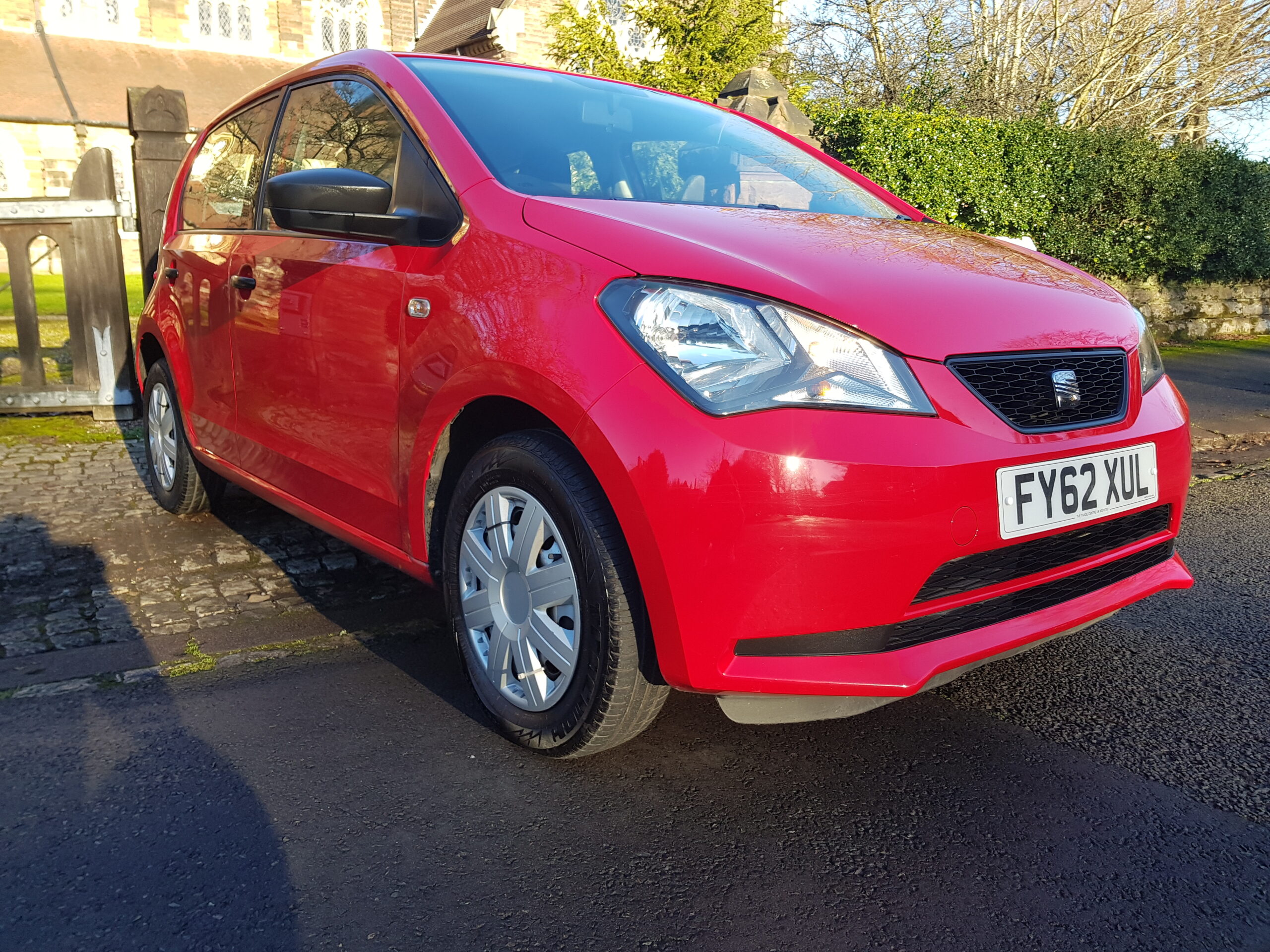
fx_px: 954
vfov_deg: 53.1
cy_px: 476
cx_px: 635
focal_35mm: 26
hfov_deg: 67.3
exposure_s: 1/354
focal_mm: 4.2
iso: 40
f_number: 1.7
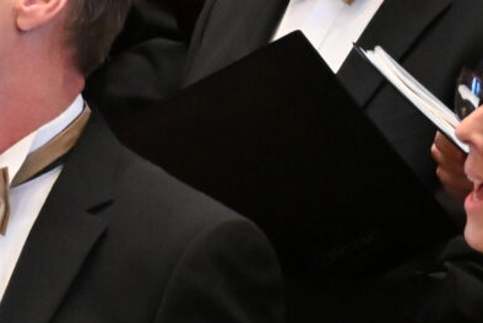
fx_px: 18762
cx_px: -1029
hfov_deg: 1.5
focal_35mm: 1398
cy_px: -232
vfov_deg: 1.0
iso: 5600
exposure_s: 1/60
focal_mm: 215
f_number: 6
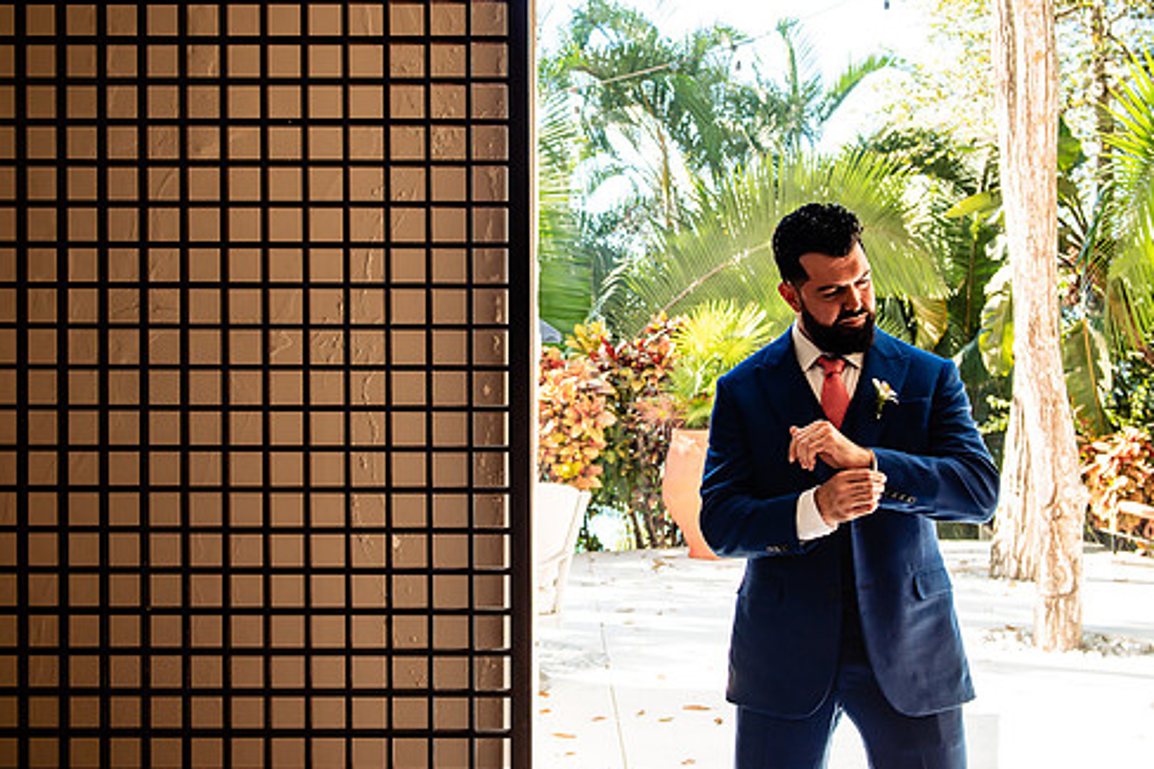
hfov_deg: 41.1
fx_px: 1538
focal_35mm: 48
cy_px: 367
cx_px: 522
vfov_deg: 28.1
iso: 250
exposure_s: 1/125
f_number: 4
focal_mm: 35
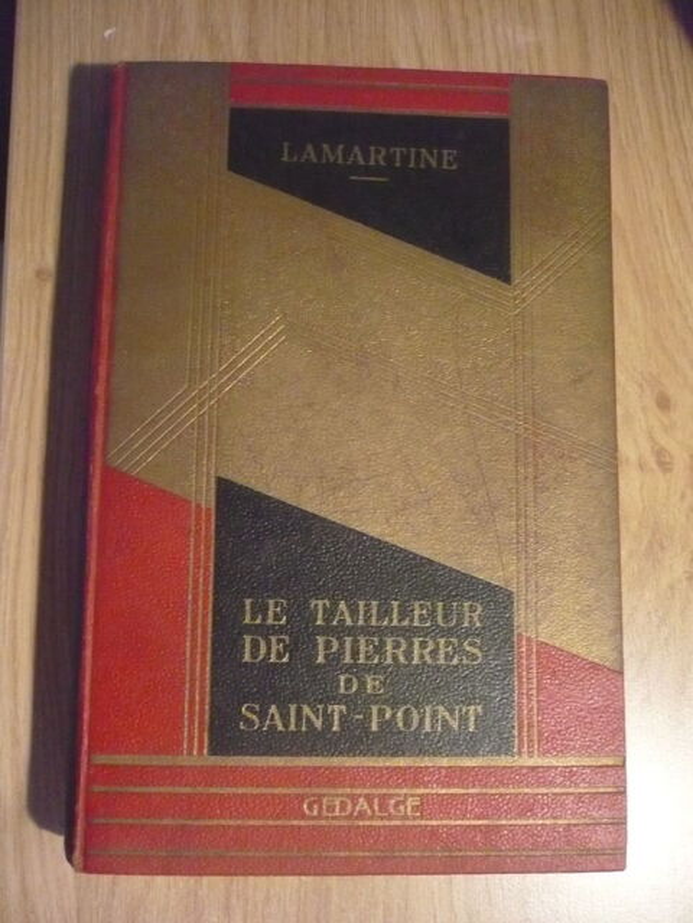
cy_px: 462
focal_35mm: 35
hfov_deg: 40.7
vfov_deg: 52.6
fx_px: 934
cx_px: 346
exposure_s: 1/13
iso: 800
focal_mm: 5.8
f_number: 2.8
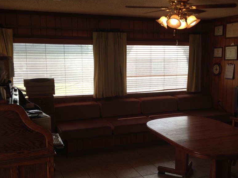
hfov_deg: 42.9
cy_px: 97
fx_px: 303
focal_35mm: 44
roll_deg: -0.2
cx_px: 133
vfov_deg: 32.9
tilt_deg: -9.7
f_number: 2.4
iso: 64
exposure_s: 1/120
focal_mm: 4.12
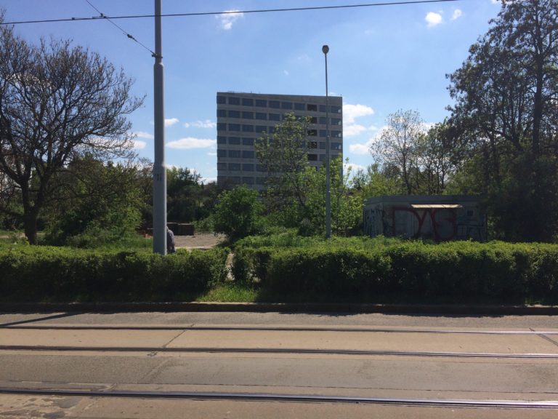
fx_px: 467
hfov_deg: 61.7
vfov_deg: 48.2
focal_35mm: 29
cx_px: 279
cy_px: 210
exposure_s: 1/3425
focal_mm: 4.15
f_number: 2.2
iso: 32
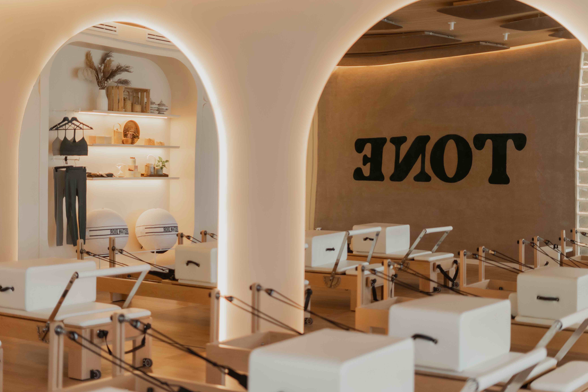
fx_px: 931
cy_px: 188
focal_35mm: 57
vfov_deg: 23.8
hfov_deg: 35.0
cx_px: 323
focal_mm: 50
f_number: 1.8
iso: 500
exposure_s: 1/250
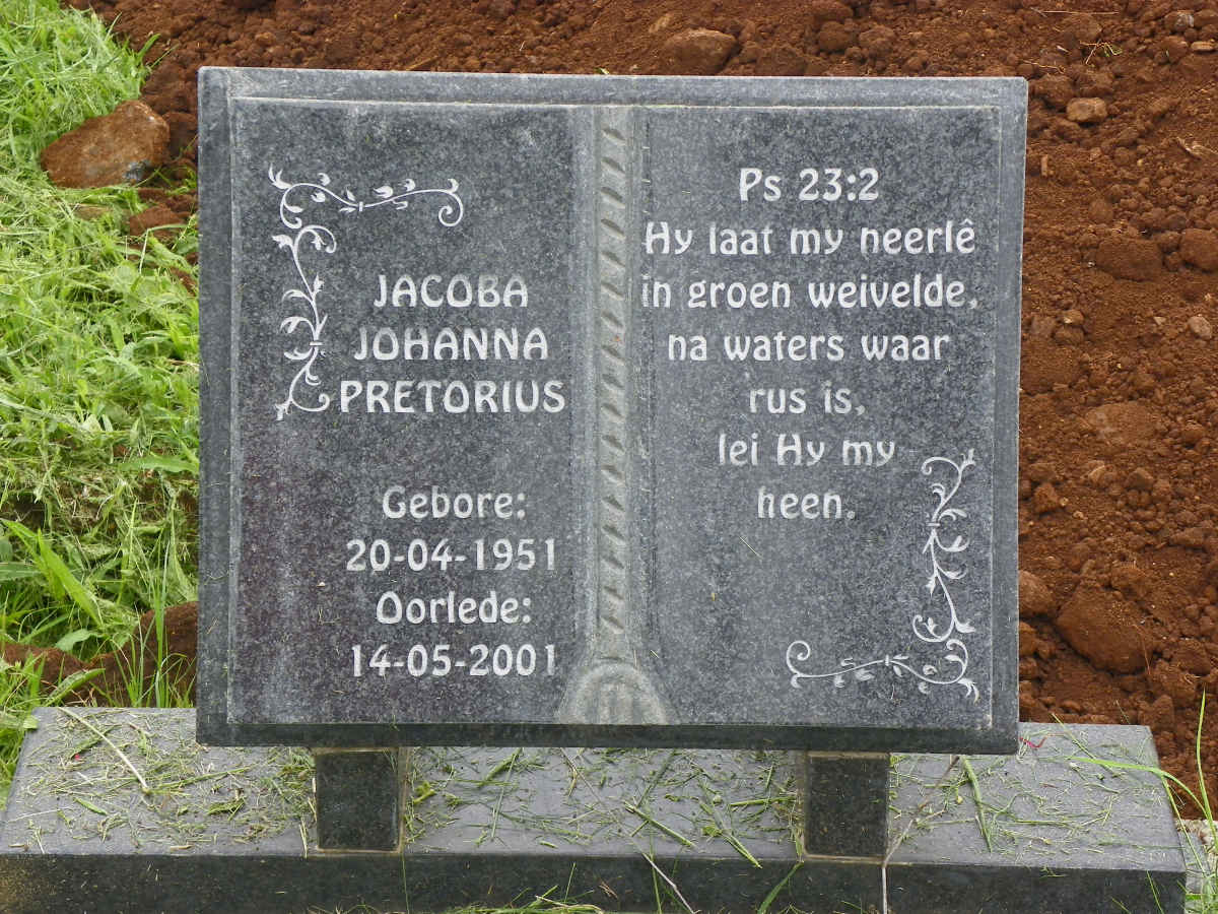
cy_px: 457
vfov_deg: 13.7
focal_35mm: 108
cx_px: 609
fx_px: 3800
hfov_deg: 18.2
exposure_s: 1/100
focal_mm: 19.2
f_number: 4
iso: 64
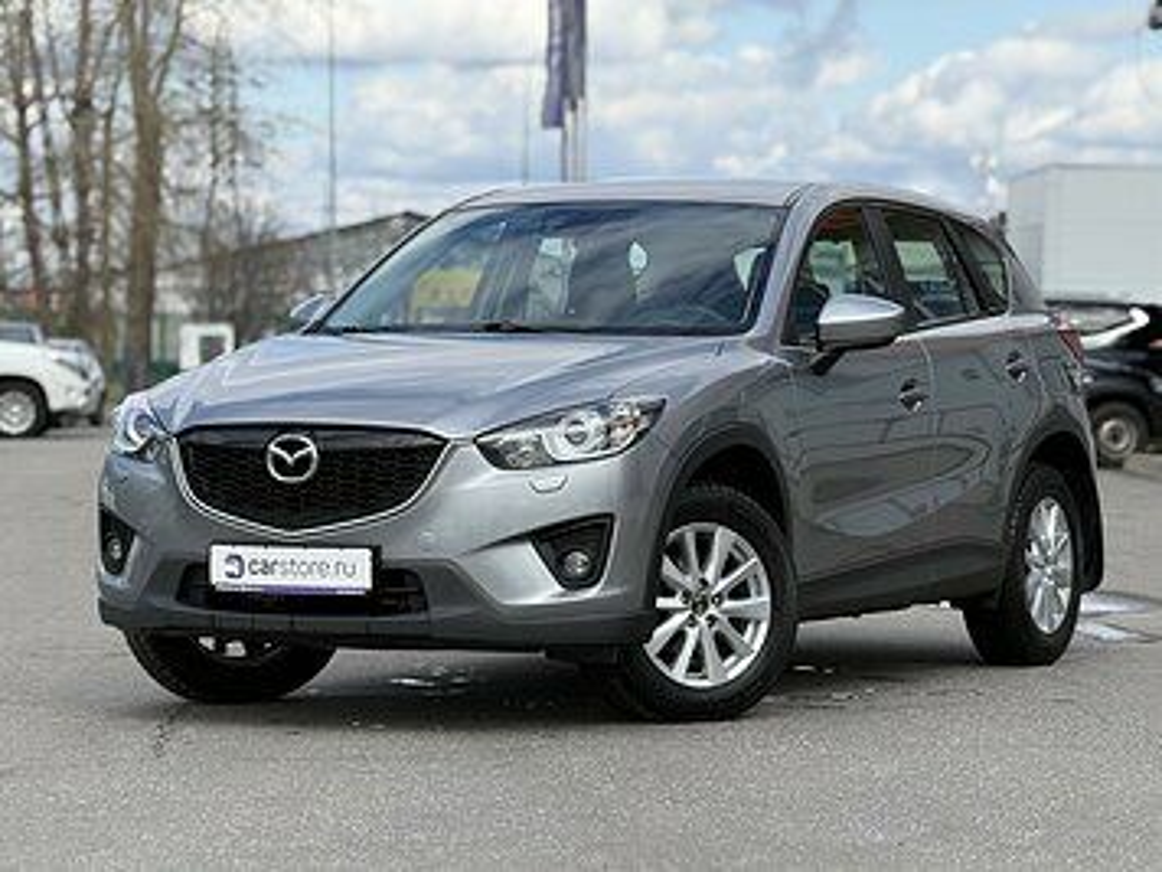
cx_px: 581
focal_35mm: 120
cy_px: 436
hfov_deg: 16.4
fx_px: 4028
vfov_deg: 12.3
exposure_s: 1/977
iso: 50
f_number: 2.8
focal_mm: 15.66
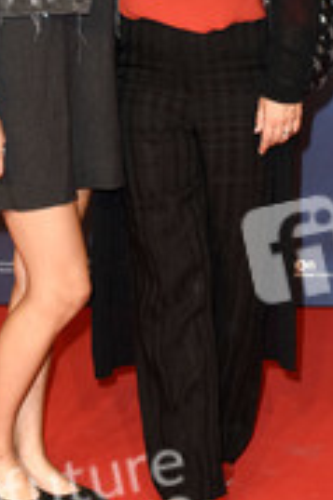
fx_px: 1209
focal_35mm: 87
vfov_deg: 23.1
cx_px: 132
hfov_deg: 15.7
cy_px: 98
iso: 320
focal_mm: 26
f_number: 6.3
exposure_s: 1/100
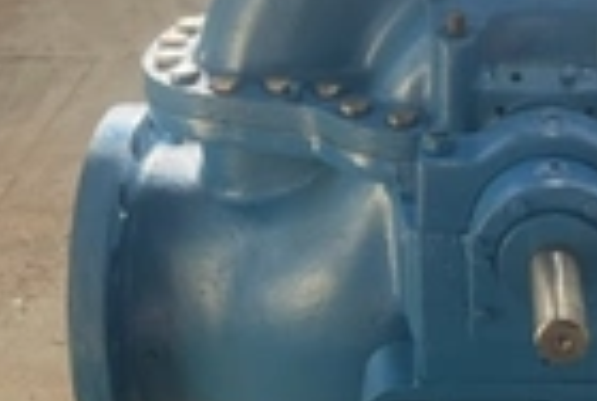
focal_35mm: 77
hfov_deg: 25.8
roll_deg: +0.0
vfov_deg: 17.7
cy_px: 119
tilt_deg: -23.1
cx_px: 486
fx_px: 1280
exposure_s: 1/121
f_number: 1.6
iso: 50
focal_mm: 5.1
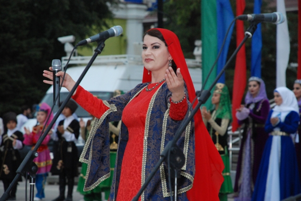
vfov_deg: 6.8
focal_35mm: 202
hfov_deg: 10.2
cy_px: 100
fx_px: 1695
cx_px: 150
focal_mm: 135
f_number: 8
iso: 1250
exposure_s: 1/125
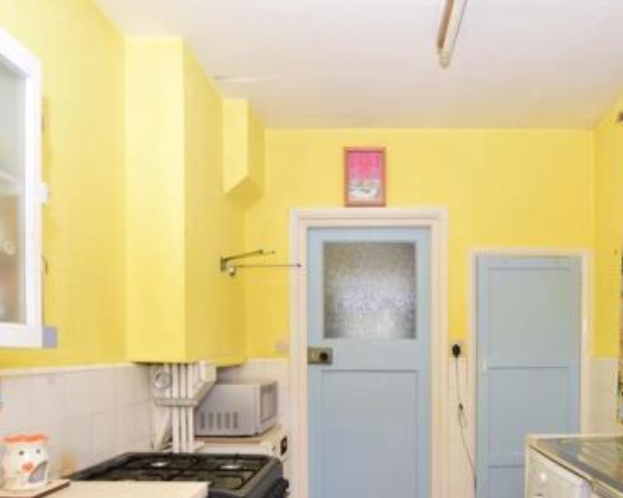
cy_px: 362
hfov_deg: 67.3
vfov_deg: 54.6
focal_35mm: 25
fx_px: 461
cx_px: 380
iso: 400
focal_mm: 10
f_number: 5.6
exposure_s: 1/125
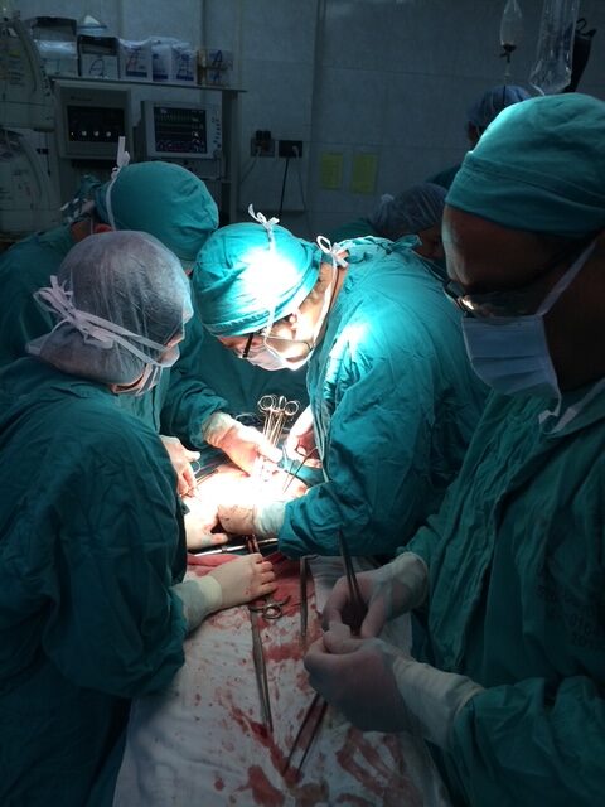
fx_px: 699
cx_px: 302
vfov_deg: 60.0
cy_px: 404
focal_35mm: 30
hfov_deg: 46.8
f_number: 2.2
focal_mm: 4.12
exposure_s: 1/30
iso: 50
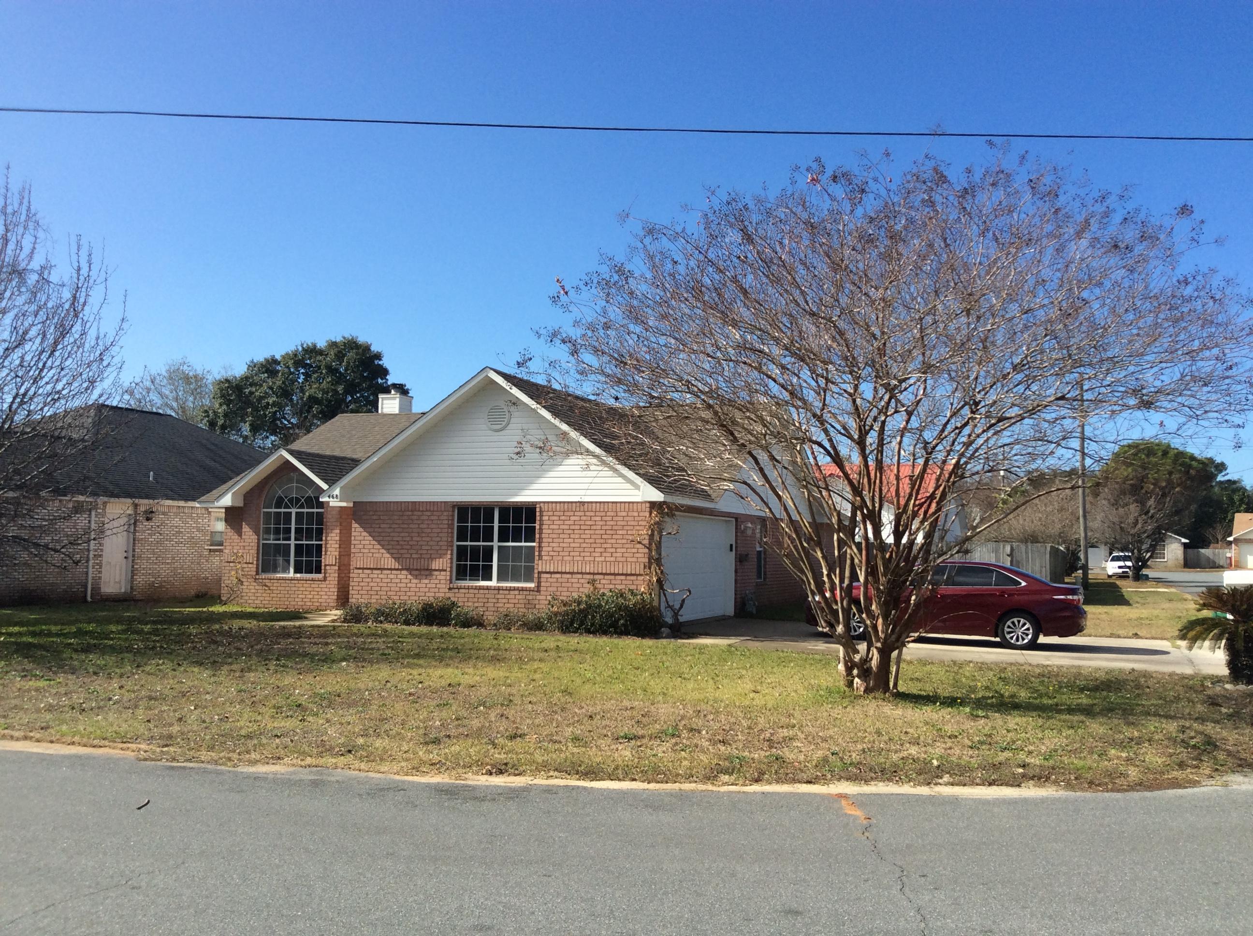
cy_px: 468
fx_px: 1157
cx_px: 626
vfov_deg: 44.1
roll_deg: -1.0
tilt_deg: +4.1
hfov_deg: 56.9
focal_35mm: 32
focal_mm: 3.3
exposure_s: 1/1362
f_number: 2.4
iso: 32
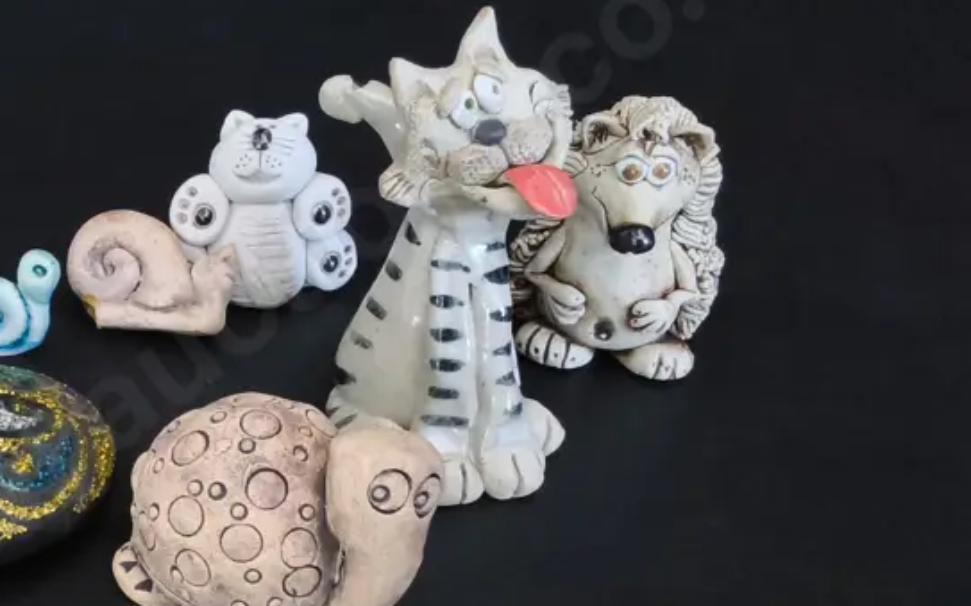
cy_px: 443
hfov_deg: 35.1
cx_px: 73
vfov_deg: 23.7
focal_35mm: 54
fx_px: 1429
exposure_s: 1/60
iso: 500
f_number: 2
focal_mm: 2.87
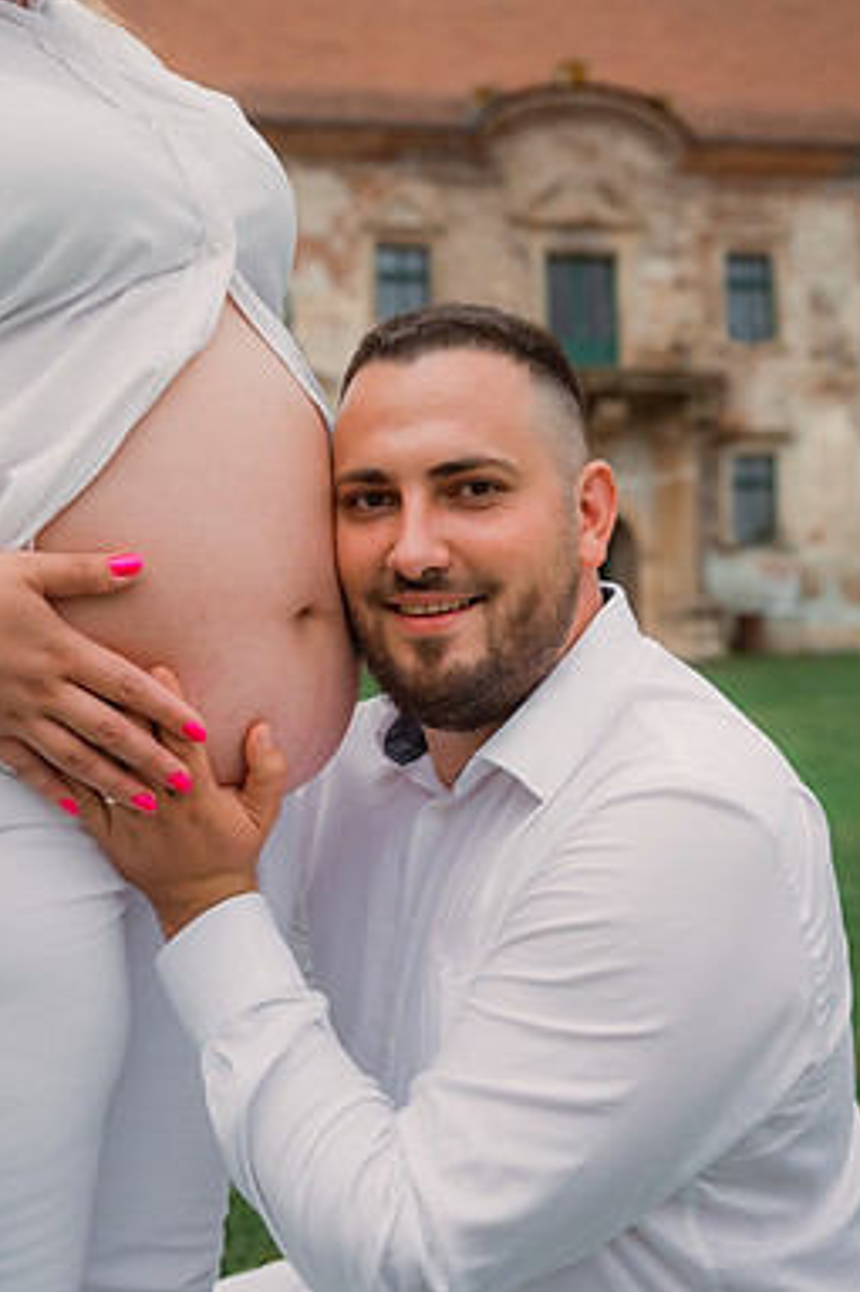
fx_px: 1686
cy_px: 624
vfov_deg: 41.9
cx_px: 361
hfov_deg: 28.6
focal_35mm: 47
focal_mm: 40
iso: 2000
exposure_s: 1/320
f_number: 3.2
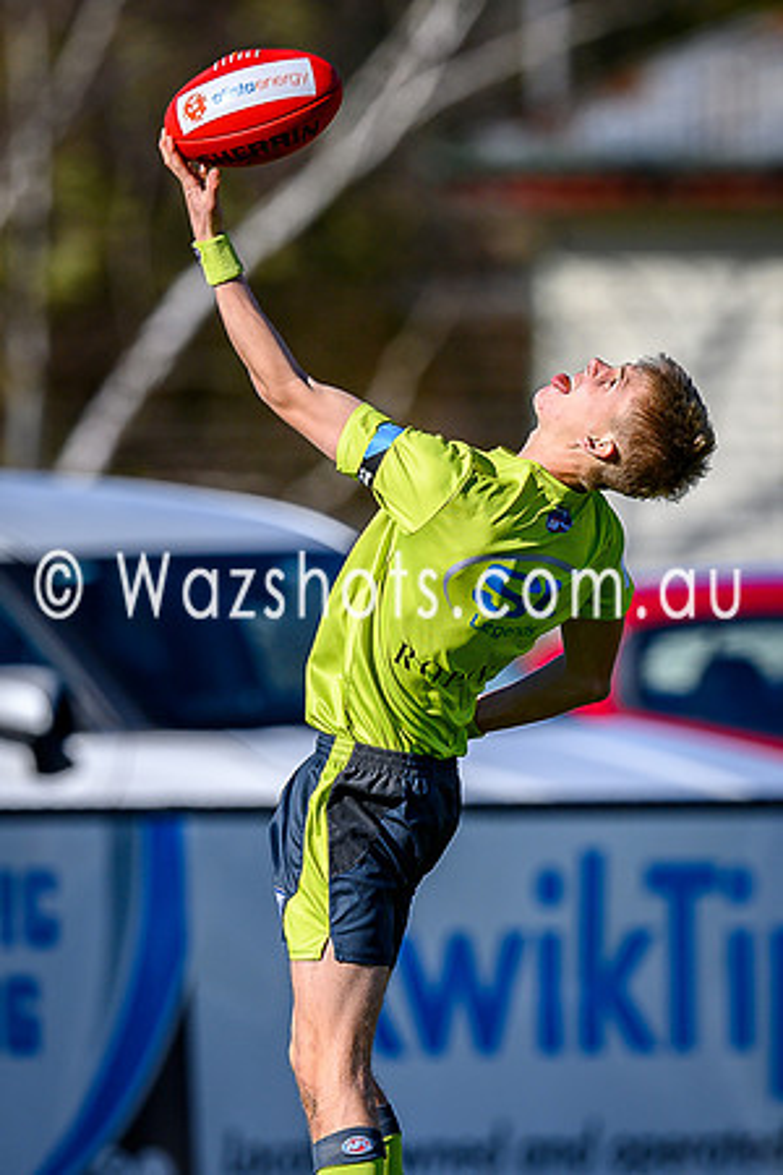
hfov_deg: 1.2
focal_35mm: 1159
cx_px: 520
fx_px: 37801
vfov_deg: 1.8
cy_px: 717
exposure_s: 1/3200
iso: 220
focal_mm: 500
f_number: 4
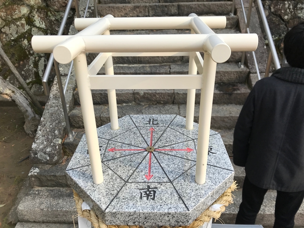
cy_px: 114
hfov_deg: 63.4
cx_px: 152
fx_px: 246
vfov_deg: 49.7
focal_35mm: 28
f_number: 1.8
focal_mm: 3.99
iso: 20
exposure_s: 1/929
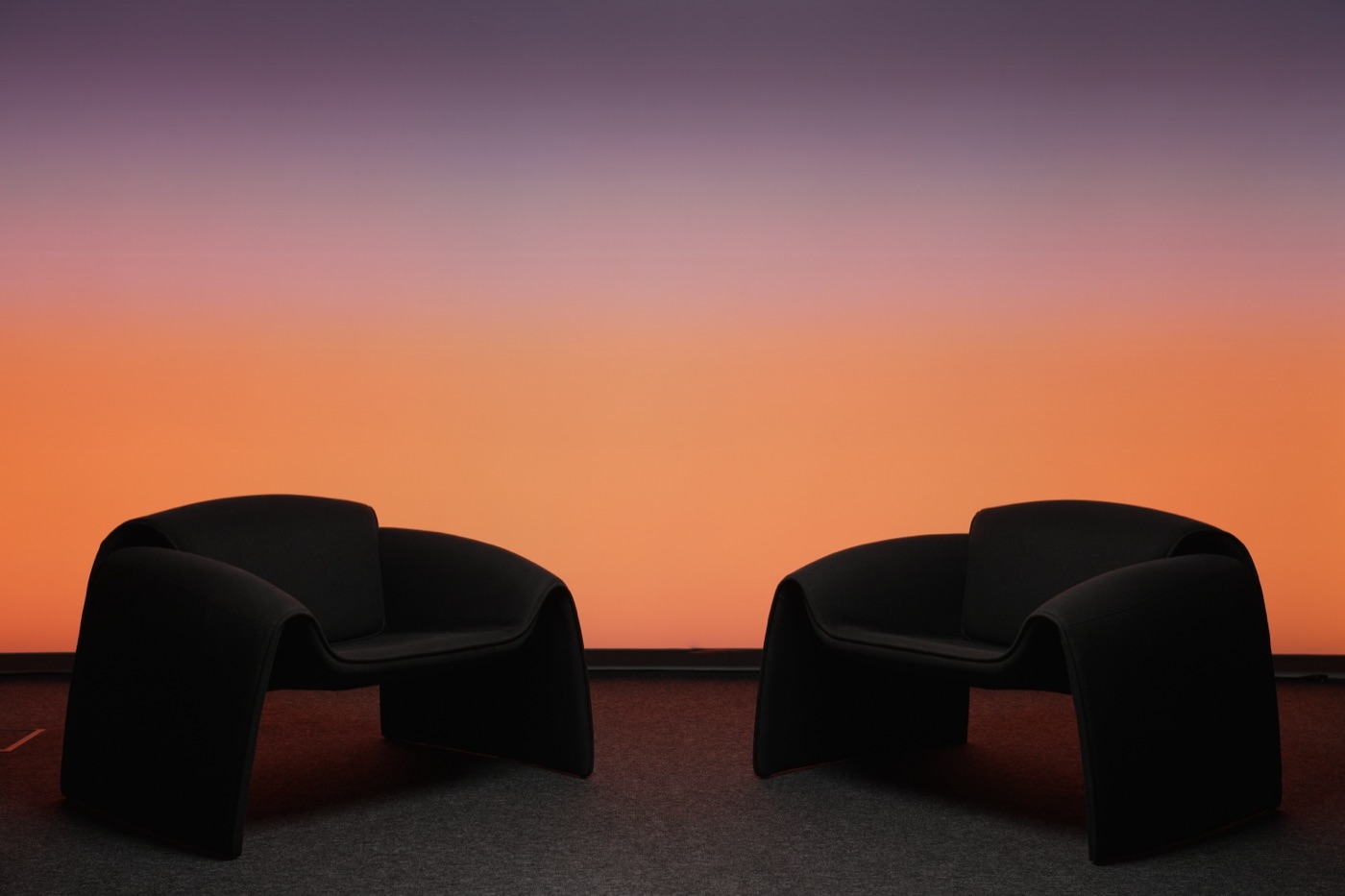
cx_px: 672
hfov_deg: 43.6
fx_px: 1681
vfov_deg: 29.9
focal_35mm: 45
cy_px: 448
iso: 500
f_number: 4
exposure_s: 1/49
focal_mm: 30
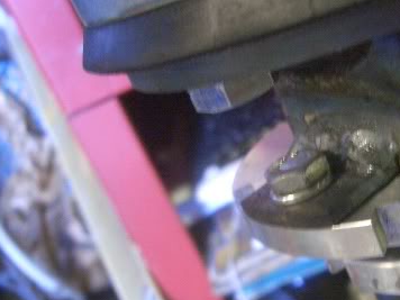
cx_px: 324
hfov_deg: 30.0
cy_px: 161
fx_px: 728
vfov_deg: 23.3
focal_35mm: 63
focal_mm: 5.8
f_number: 2.6
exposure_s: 1/10
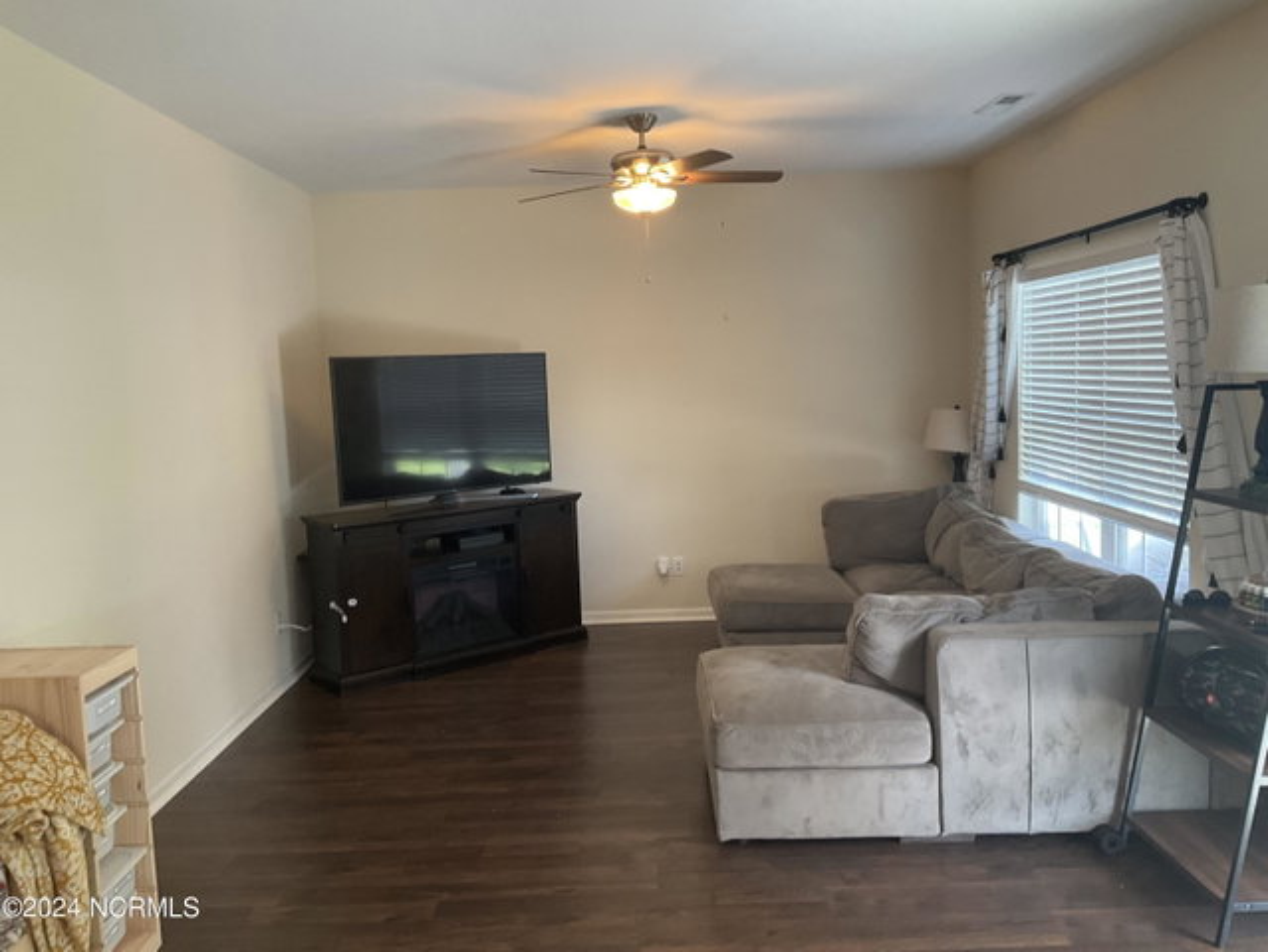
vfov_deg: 48.3
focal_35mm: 29
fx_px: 1063
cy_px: 476
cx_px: 634
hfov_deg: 61.6
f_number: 1.8
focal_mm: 3
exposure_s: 1/60
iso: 80
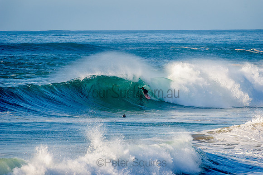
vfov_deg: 2.8
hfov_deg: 4.1
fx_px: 3653
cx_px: 132
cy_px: 88
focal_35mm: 500
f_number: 5.6
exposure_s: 1/1600
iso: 180
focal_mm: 500
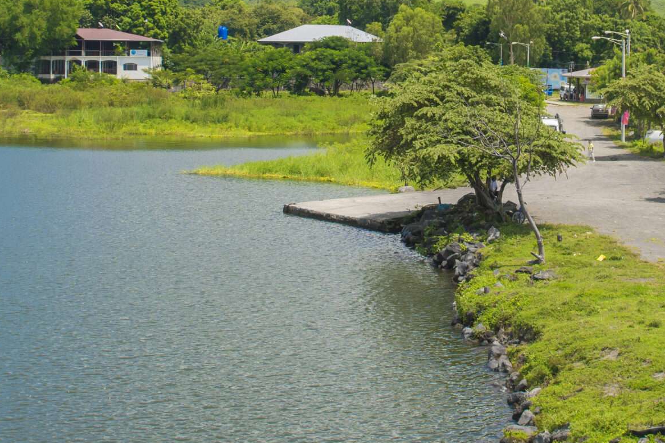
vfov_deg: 16.9
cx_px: 412
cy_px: 13
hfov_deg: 25.6
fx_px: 1459
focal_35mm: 79
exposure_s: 1/800
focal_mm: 24
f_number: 5
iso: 100
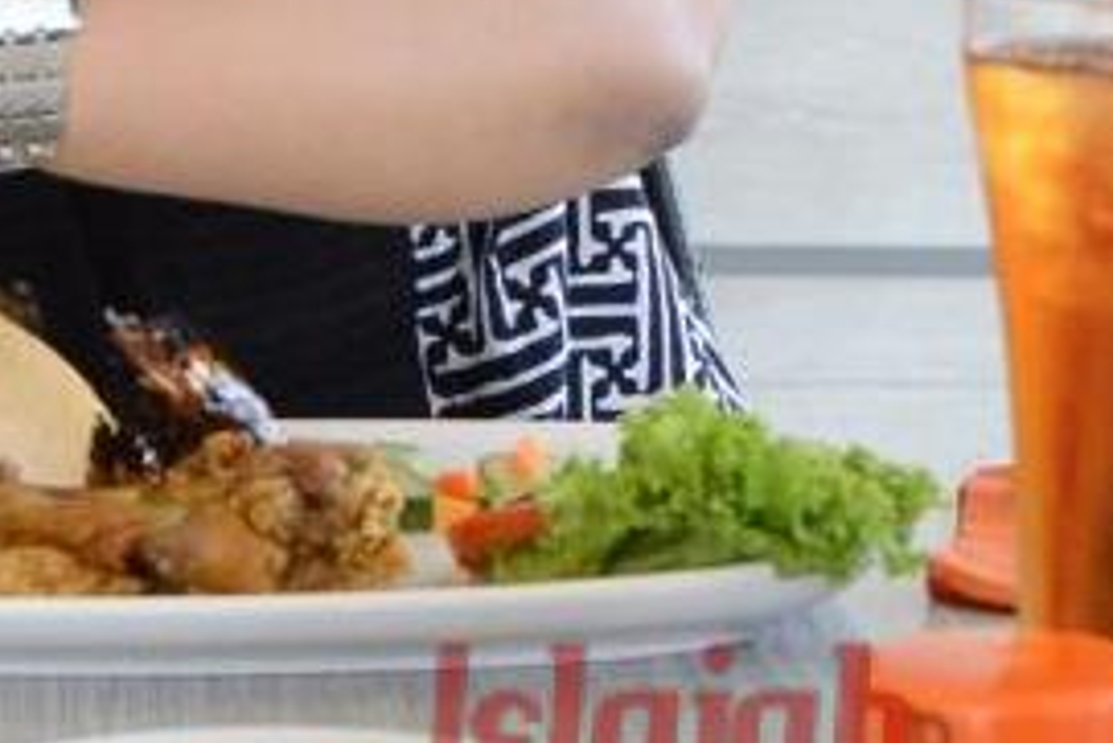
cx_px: 82
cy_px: -224
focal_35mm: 125
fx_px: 3866
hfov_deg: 16.1
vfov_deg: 10.7
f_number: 5
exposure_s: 1/640
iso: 1600
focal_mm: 24
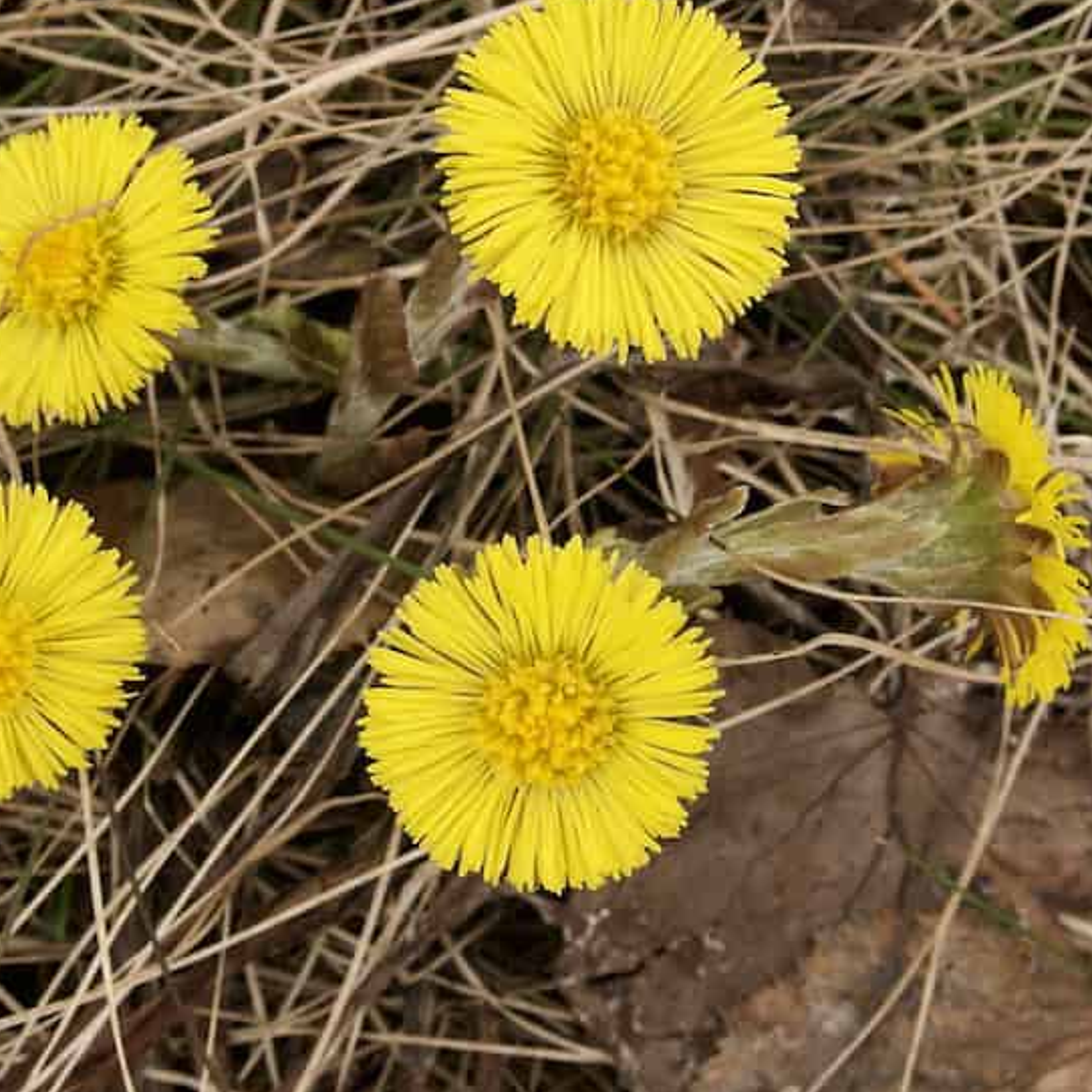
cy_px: 436
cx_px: 419
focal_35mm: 70
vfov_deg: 24.7
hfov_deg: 24.7
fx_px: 2491
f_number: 10
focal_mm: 29
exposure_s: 1/400
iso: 800
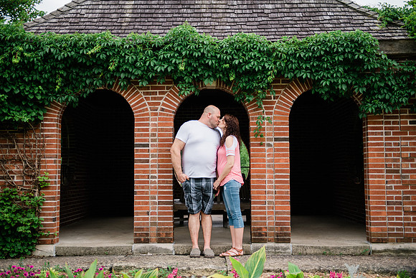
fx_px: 578
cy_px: 139
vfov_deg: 27.0
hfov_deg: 39.6
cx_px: 208
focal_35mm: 50
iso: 200
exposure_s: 1/160
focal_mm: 50
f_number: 2.8
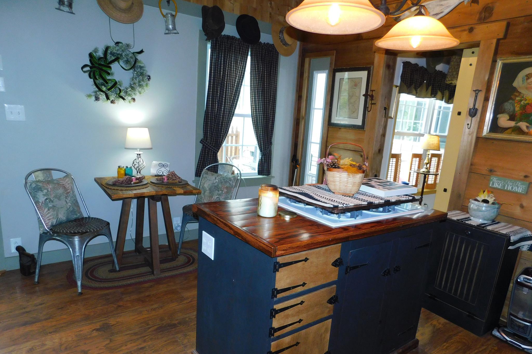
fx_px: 355
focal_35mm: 24
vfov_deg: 53.0
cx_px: 266
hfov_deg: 73.7
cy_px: 199
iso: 200
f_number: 3
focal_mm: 4
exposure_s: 1/30
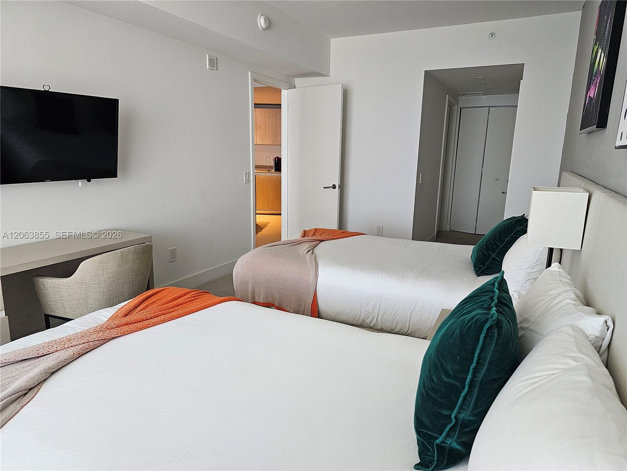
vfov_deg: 58.9
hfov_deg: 73.9
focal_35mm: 23
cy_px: 236
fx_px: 417
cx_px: 314
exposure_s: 1/170
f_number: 1.7
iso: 400
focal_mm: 6.3
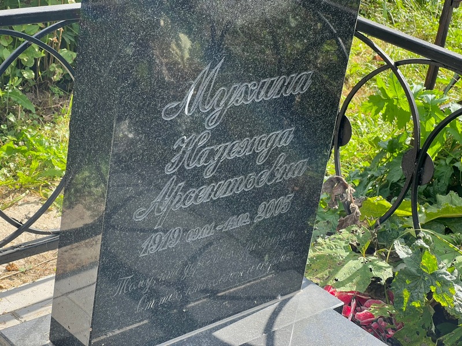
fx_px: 1028
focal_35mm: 77
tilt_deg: -23.9
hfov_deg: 25.3
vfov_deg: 19.1
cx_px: 231
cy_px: 173
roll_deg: -7.6
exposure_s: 1/173
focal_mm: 9
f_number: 2.8
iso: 32
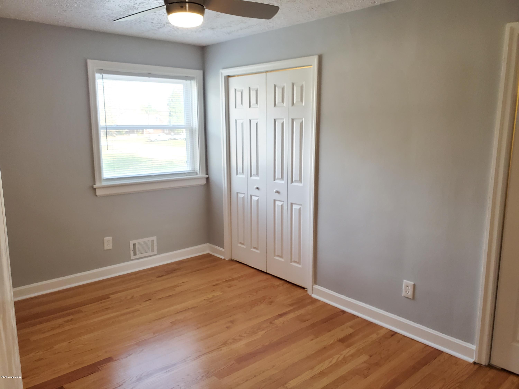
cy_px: 194
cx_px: 260
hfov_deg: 67.3
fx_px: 390
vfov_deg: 53.1
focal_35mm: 26
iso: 250
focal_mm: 4.3
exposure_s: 1/59
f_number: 2.4
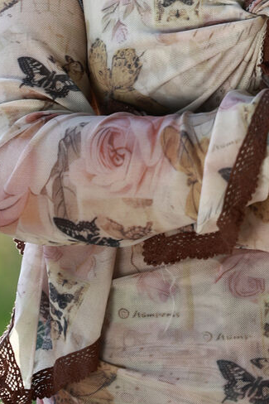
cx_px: 329
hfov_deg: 2.3
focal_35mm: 598
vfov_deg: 3.4
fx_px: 6707
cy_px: -109
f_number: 2.8
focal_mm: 163
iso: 100
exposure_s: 1/320
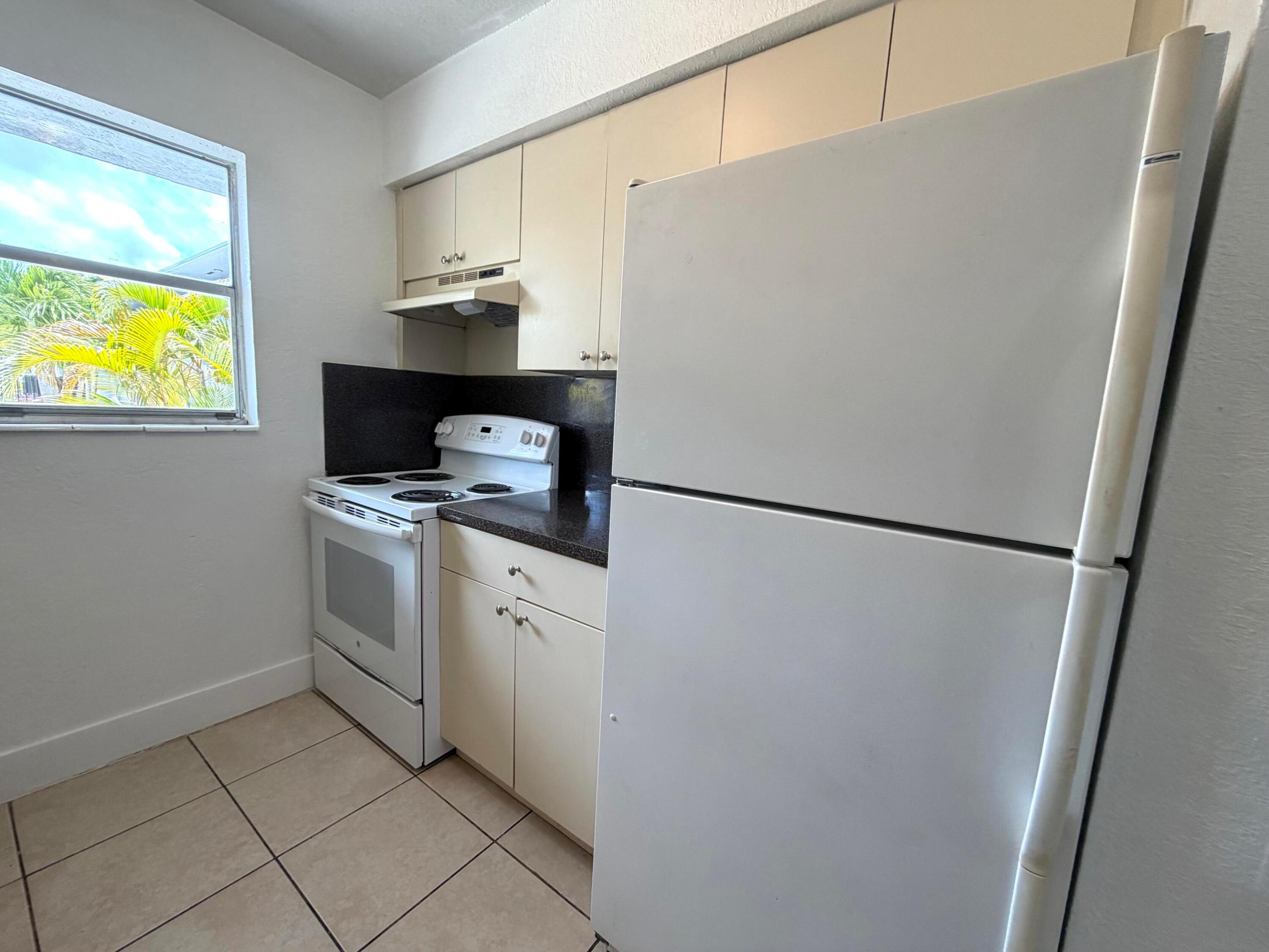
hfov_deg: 102.1
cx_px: 634
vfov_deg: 85.7
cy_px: 476
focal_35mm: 14
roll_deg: -3.1
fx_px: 513
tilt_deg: -8.7
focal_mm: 2.22
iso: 100
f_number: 2.2
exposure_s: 1/120
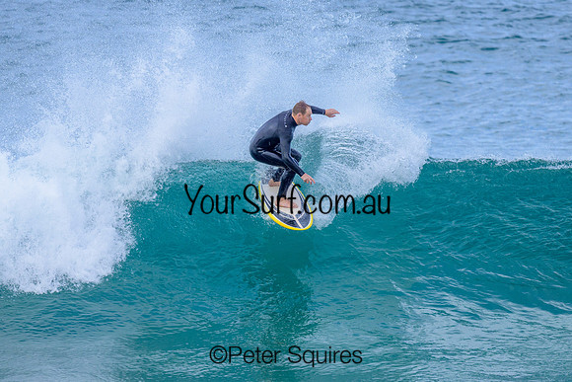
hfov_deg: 1.9
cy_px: 229
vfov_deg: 1.3
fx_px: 17472
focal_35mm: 1099
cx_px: 292
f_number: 6.3
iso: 640
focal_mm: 800
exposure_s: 1/2000
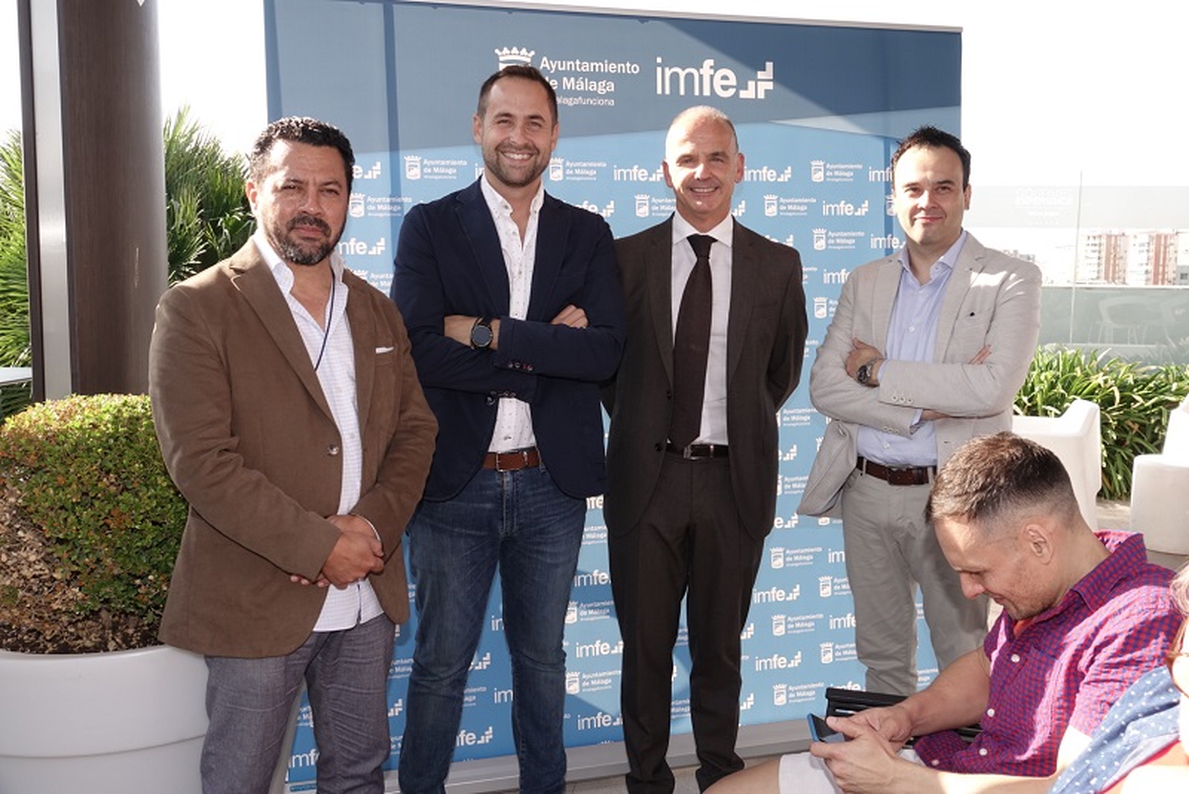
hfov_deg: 57.2
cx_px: 594
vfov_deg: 40.0
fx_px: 1090
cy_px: 397
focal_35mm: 33
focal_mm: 12.04
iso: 100
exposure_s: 1/100
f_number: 5
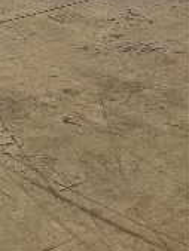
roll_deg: +0.9
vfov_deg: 14.9
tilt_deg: -2.1
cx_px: -238
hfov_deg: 11.6
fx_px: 793
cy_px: -244
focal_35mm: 109
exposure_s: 1/228
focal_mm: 6.76
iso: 200
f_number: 1.78
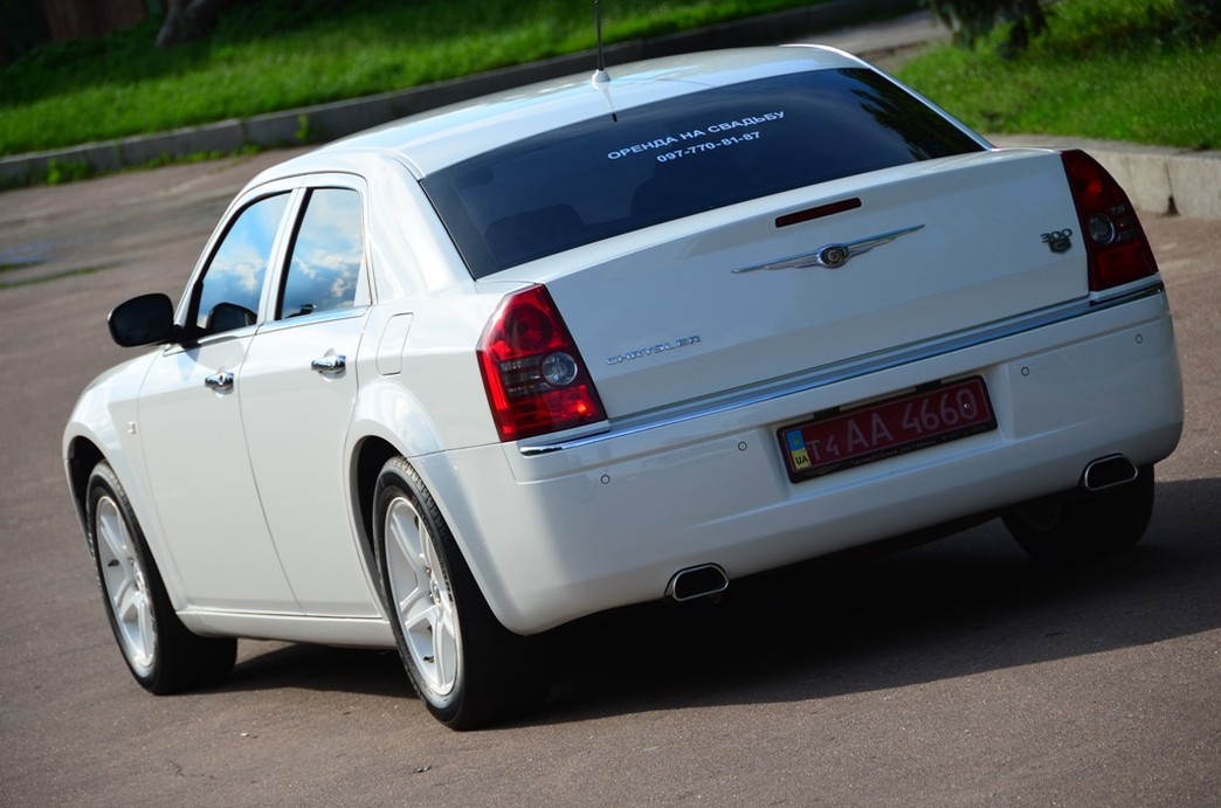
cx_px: 610
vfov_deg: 6.1
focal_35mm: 225
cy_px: 404
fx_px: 7614
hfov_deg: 9.2
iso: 160
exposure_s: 1/640
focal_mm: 150
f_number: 5.6
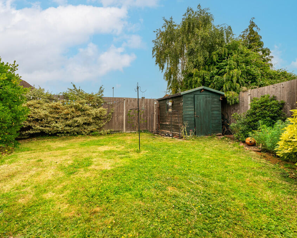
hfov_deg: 92.9
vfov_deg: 80.4
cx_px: 135
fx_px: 141
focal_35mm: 16
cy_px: 119
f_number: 8
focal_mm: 14
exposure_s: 1/125
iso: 640
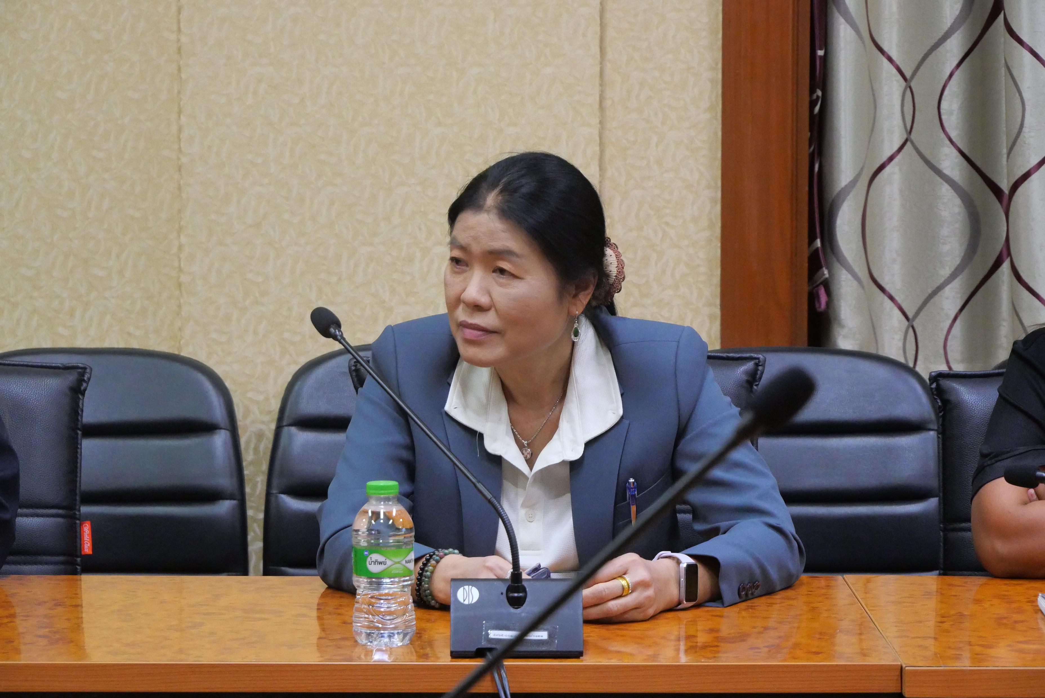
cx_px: 522
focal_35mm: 124
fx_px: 3602
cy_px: 349
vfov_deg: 11.1
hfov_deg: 16.5
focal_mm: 60
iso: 3200
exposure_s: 1/30
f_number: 5.6
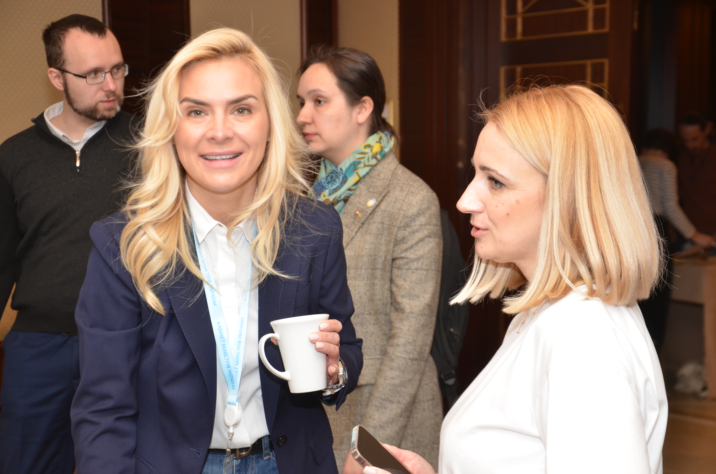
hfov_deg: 27.0
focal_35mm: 75
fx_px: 1489
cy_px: 237
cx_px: 358
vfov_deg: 18.1
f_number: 6.3
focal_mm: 50
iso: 640
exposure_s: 1/60
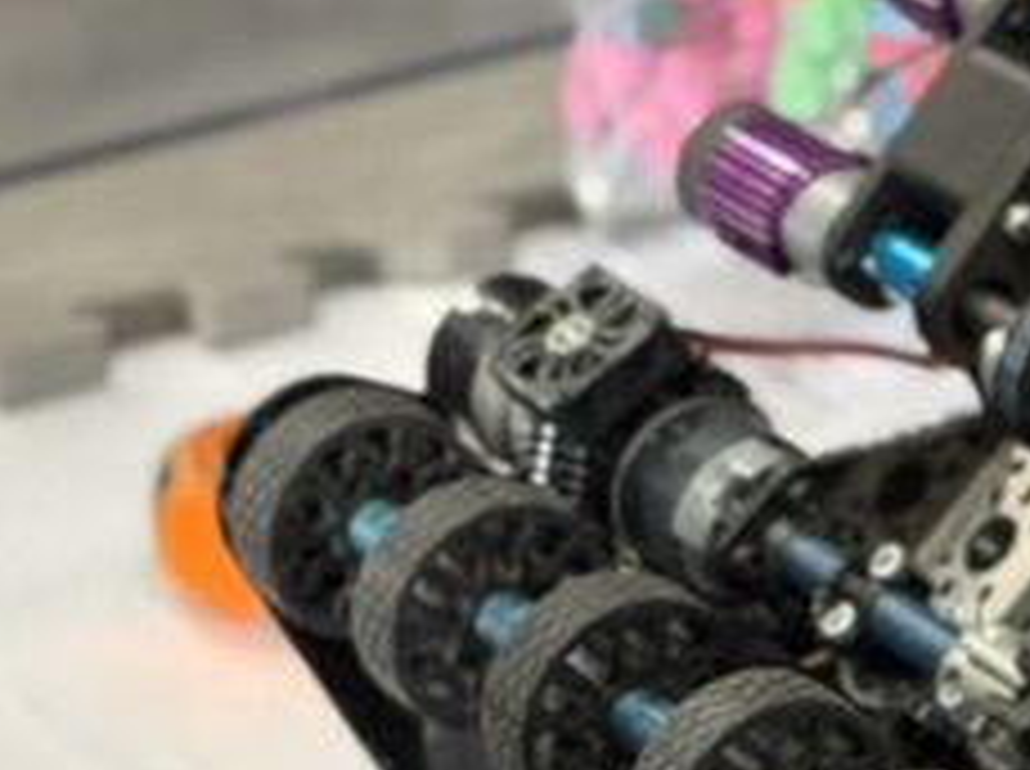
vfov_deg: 6.9
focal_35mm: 215
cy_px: 464
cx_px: 1867
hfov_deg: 8.8
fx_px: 6387
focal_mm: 6.76
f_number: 1.78
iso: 400
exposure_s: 1/40
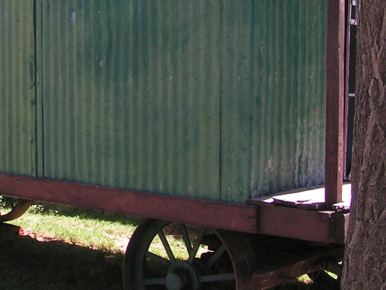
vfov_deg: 19.0
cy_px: 63
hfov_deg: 24.8
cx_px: 66
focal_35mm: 77
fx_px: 859
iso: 50
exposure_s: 1/125
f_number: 5.6
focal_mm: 5.8
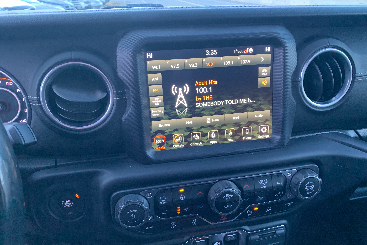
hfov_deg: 65.5
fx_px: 285
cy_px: 123
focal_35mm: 28
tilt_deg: -23.8
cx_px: 189
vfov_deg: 46.4
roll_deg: +0.6
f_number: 1.8
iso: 400
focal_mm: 4.25
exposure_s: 1/55
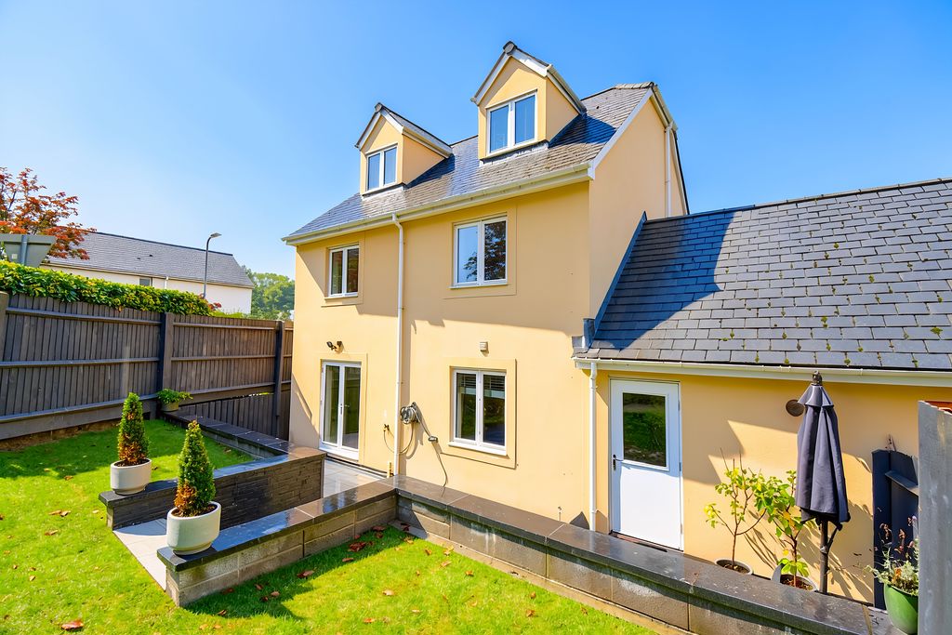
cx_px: 476
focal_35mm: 15
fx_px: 397
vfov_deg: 77.3
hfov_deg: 100.4
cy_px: 318
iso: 560
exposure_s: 1/250
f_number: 4.5
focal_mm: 10
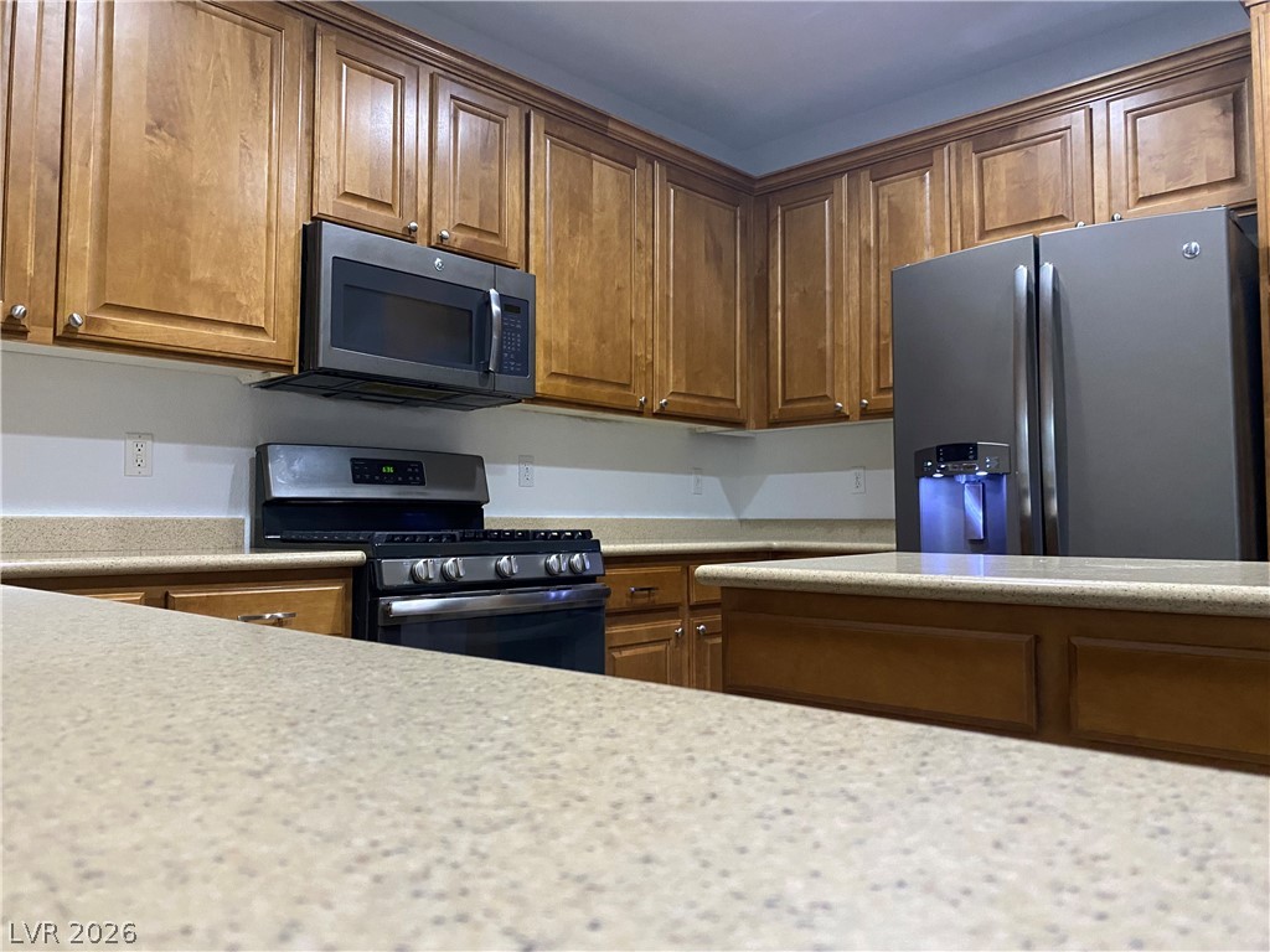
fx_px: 954
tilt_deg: +2.6
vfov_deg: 53.1
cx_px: 635
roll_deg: +0.0
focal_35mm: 26
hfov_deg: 67.3
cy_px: 476
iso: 500
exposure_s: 1/40
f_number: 1.8
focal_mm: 4.25
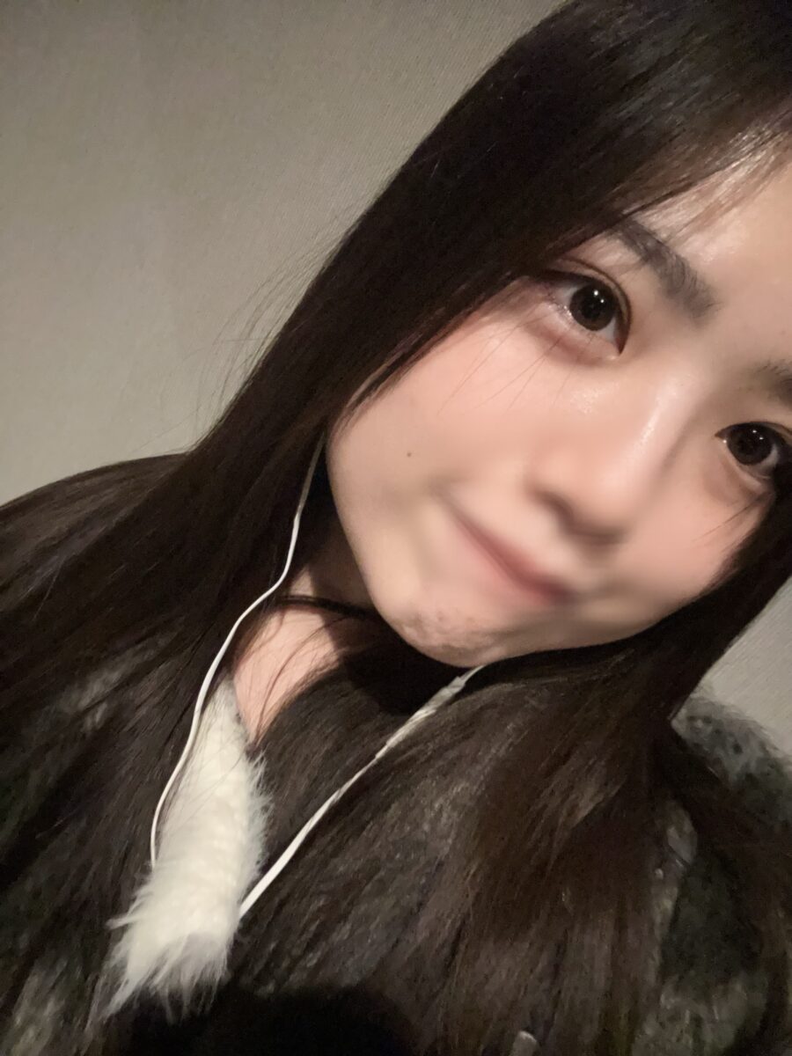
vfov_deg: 73.9
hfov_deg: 58.9
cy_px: 528
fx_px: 702
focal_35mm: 23
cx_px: 396
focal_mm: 2.69
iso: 500
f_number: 1.9
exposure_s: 1/25
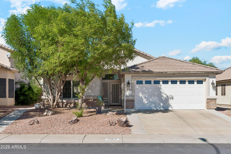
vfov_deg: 31.9
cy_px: 77
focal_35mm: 42
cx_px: 116
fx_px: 269
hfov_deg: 46.4
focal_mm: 28
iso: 400
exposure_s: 1/2000
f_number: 8
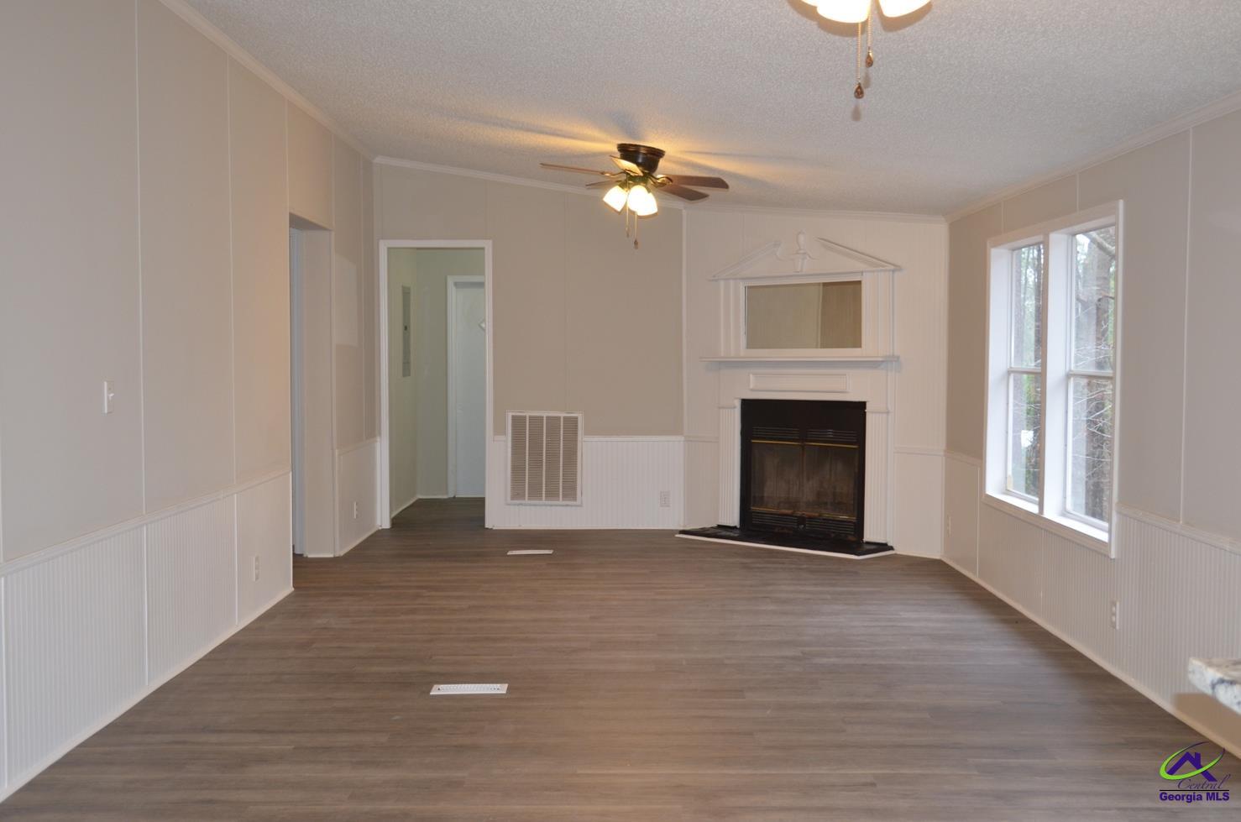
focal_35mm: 39
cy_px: 411
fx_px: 1342
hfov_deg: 49.6
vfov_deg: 34.1
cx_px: 620
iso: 800
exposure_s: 1/30
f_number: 4.2
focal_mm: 26
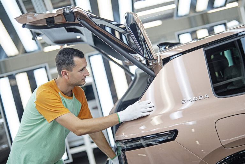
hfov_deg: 39.6
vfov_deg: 27.0
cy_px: 82
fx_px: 340
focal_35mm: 50
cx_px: 122
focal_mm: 50
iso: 100
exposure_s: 1/320
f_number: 1.3
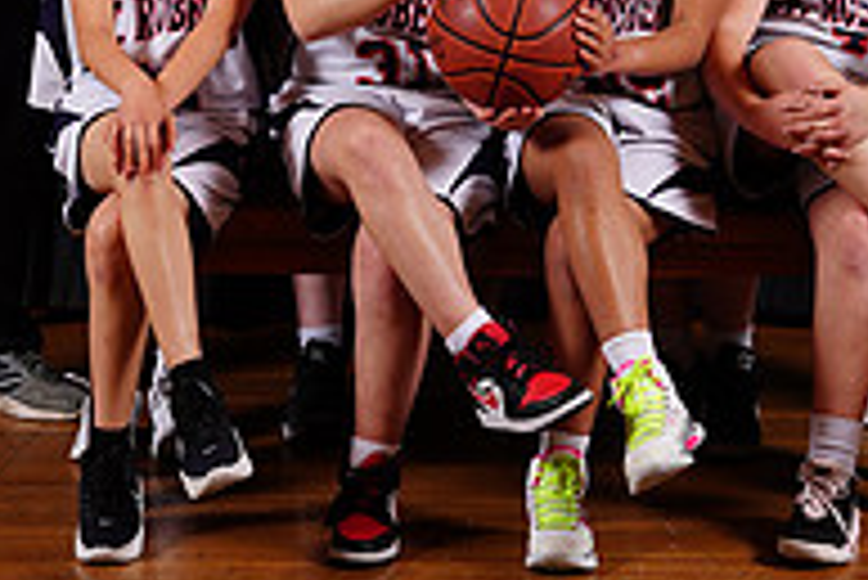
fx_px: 3619
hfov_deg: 13.7
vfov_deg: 9.0
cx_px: 423
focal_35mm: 150
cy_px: -160
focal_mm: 50
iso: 200
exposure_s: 1/200
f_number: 5.6
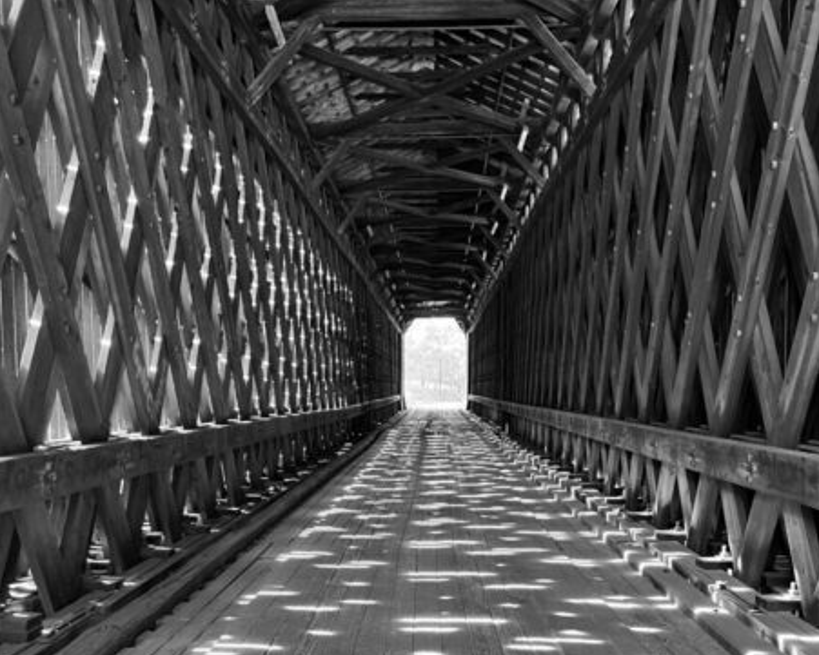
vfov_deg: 40.8
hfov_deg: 50.2
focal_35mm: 36
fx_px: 873
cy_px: 417
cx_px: 434
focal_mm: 5.7
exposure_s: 1/48
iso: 500
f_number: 1.5
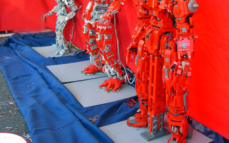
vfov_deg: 25.8
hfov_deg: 40.2
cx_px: 127
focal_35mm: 50
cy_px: 54
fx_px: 312
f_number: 2.8
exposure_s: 1/80
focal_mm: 7.9
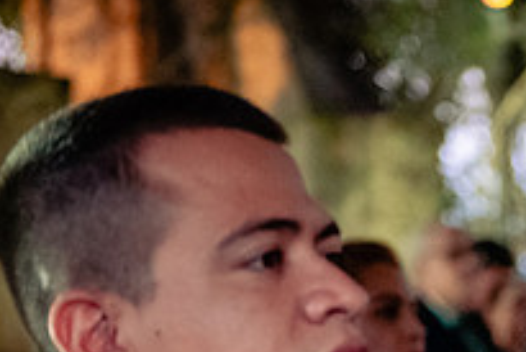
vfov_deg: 8.0
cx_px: 680
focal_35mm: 170
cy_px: 471
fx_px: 2486
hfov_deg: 11.8
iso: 6400
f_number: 2.8
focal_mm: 60
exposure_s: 1/125
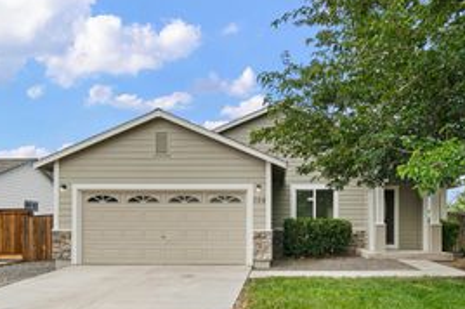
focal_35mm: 28
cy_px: 228
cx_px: 274
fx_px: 361
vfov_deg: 44.9
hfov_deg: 65.0
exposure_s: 1/13
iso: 100
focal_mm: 10
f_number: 8
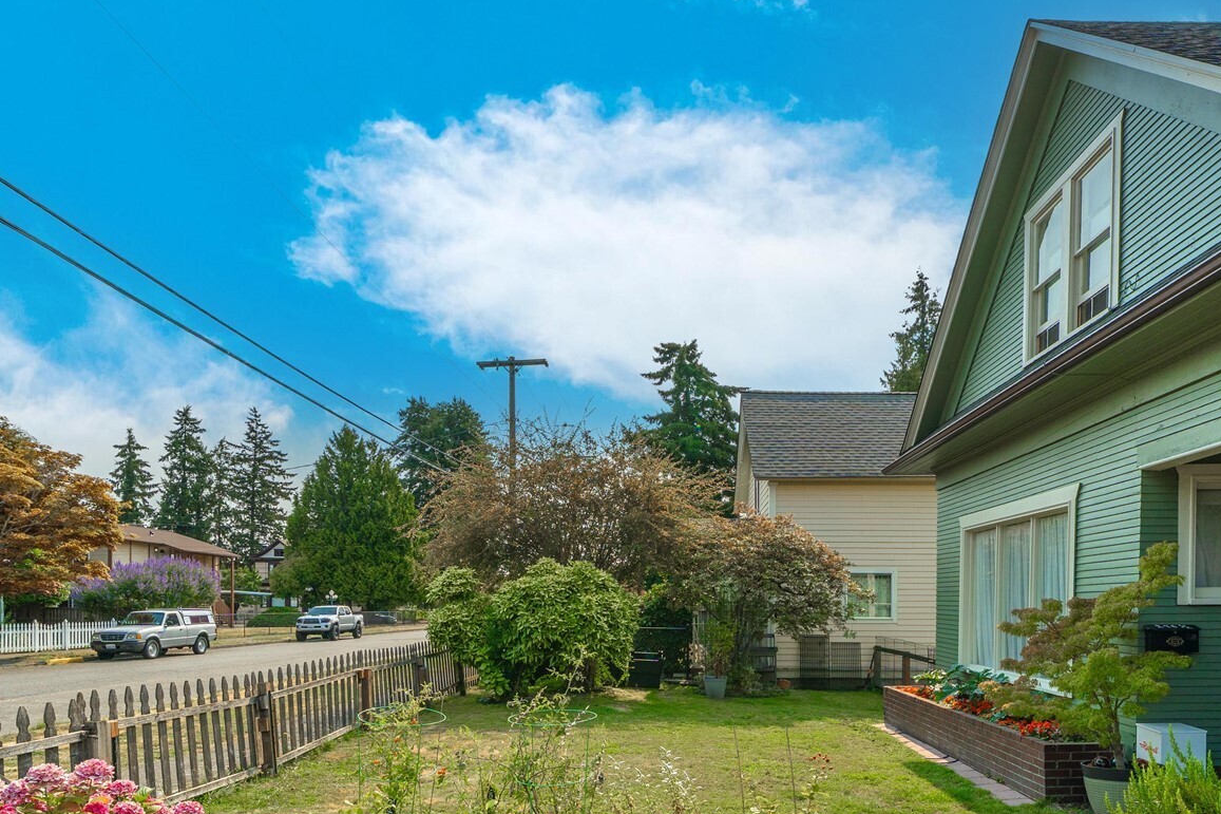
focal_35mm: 22
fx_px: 746
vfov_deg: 56.3
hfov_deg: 78.3
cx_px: 676
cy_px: 526
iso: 100
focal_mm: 15
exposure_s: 1/800
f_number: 7.1
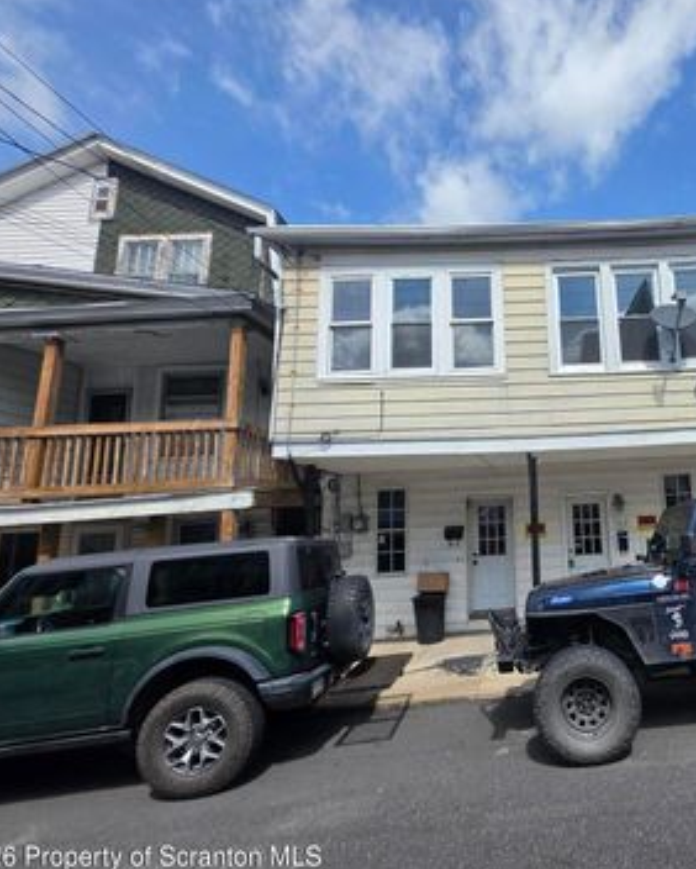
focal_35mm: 18
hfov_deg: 67.2
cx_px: 553
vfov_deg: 86.3
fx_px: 463
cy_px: 436
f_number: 1.9
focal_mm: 2.2
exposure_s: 1/1505
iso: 32
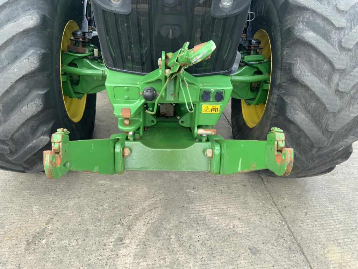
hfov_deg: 61.7
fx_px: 300
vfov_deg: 48.2
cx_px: 179
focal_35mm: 29
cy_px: 134
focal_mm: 3
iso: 16
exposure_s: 1/179
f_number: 1.8
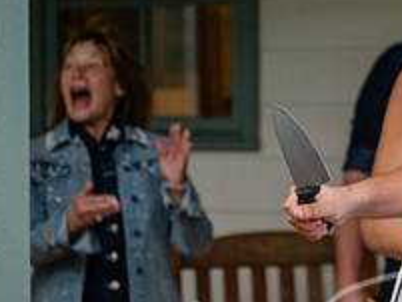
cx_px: 522
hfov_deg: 10.0
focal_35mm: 194
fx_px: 2254
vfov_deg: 7.7
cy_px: 119
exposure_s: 1/250
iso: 1800
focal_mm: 70
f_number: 2.8
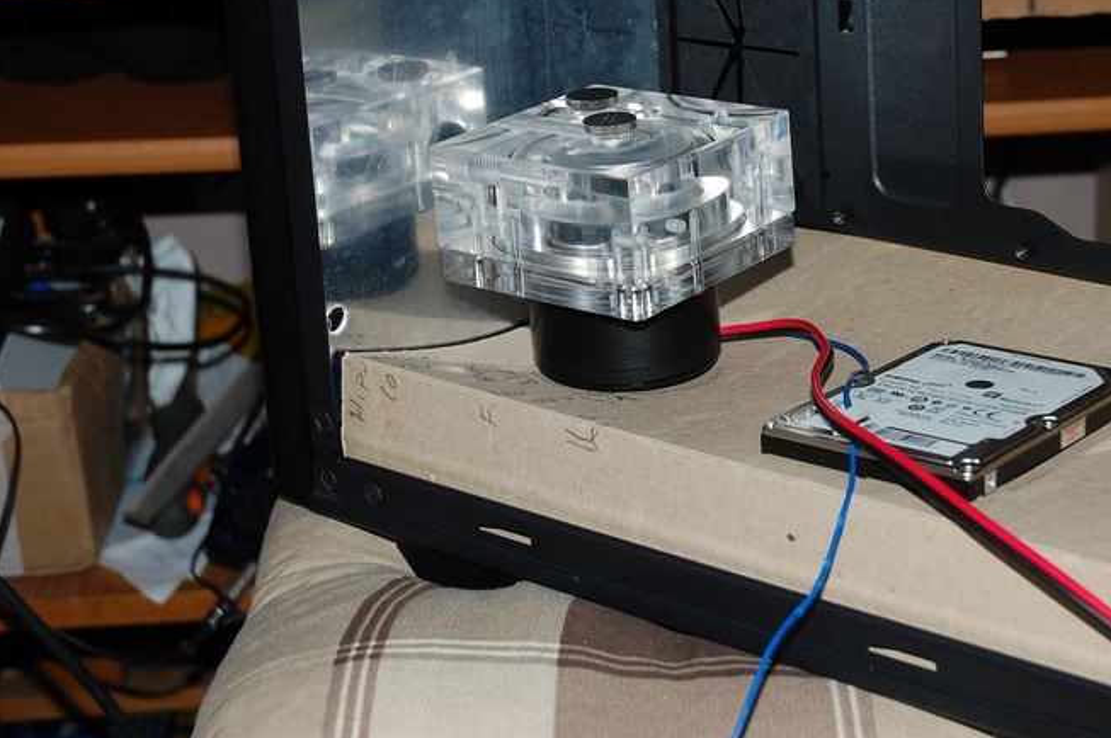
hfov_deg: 25.3
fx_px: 2466
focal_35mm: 80
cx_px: 677
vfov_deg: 17.0
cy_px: 217
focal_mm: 34
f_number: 5.6
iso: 200
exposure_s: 1/125
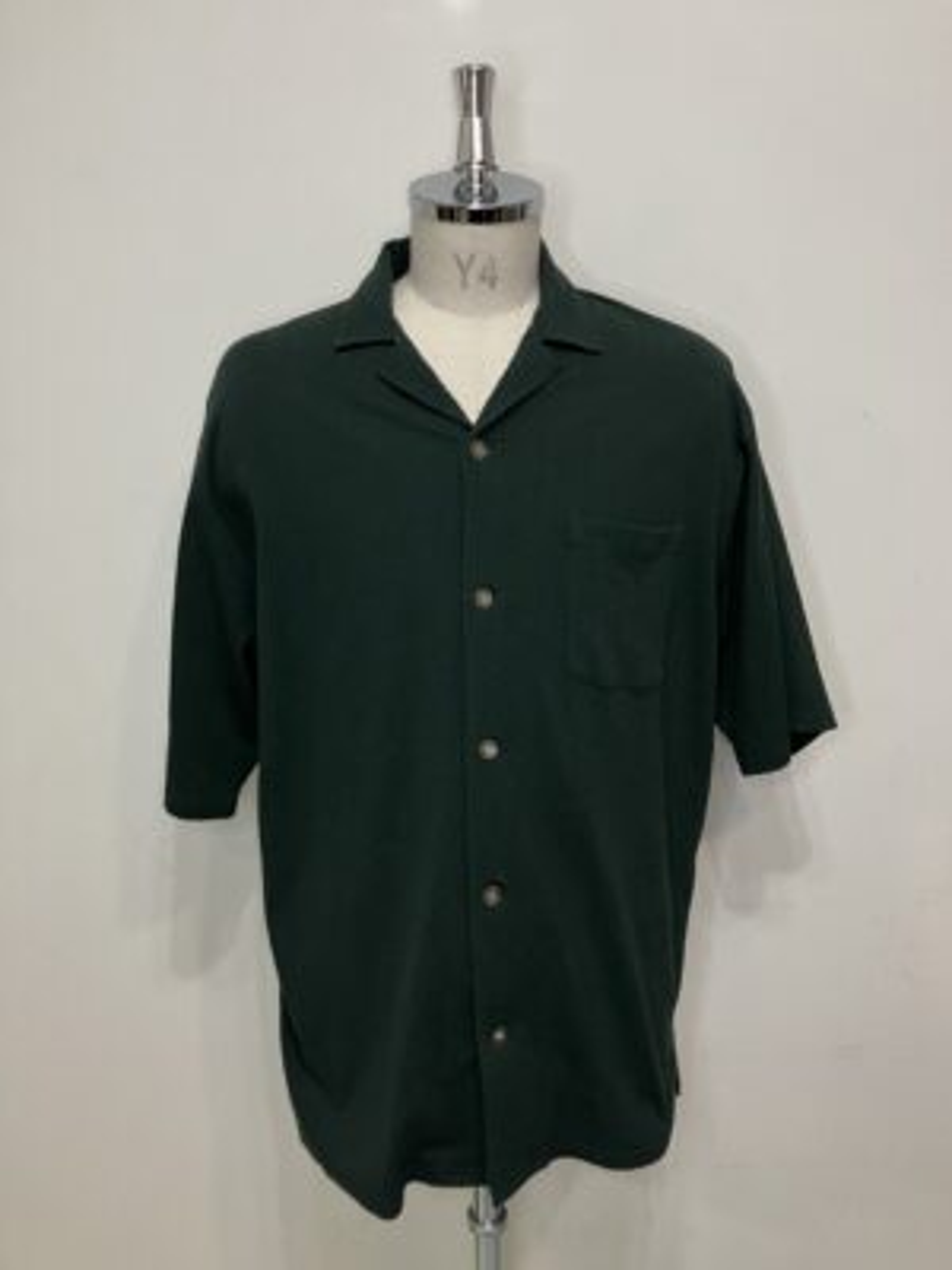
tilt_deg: -12.3
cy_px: 635
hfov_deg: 49.7
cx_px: 476
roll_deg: +1.3
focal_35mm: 28
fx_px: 1027
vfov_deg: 63.4
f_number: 1.8
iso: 80
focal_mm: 3.99
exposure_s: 1/50
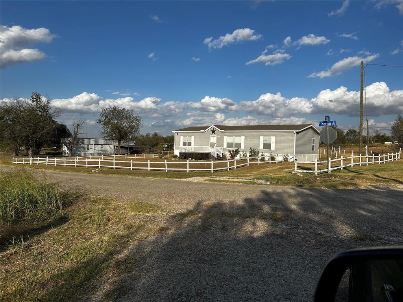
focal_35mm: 26
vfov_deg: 53.1
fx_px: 303
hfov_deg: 67.3
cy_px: 151
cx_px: 202
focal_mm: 5.7
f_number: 1.5
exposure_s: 1/5882
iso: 50
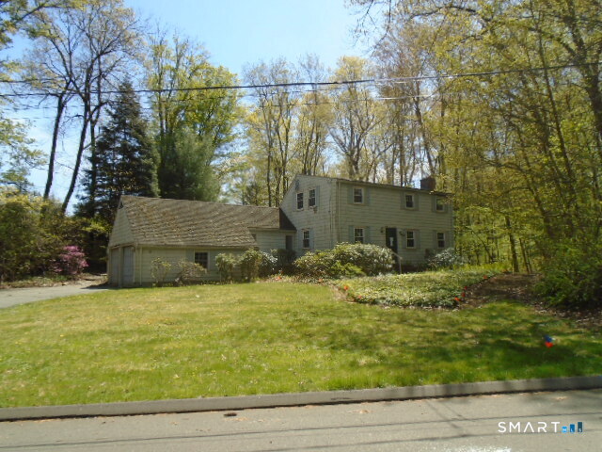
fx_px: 452
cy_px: 226
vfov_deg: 53.1
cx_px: 301
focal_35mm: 26
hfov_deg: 67.3
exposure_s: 1/640
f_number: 3.2
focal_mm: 4.6
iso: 100
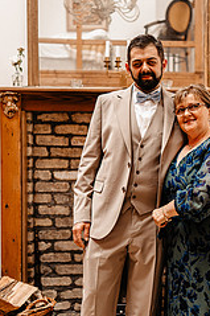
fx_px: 578
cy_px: 190
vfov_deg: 30.4
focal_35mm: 66
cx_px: 162
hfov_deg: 20.4
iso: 250
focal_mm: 35
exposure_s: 1/200
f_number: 1.4
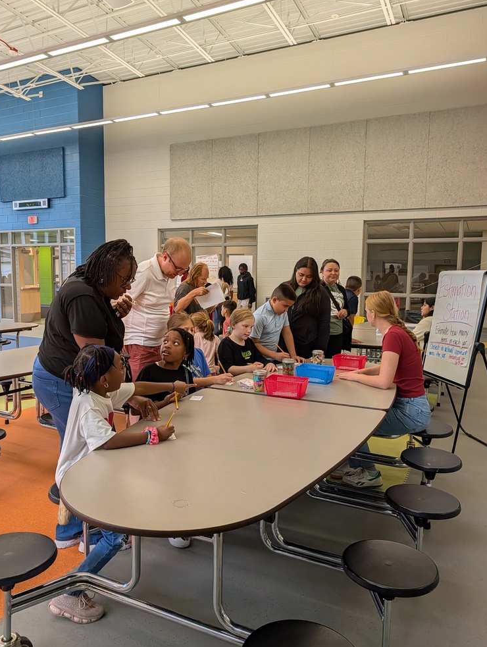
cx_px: 247
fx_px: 468
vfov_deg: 69.3
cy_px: 324
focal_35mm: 25
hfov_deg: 55.0
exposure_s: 1/974
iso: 277
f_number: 1.68
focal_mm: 6.9
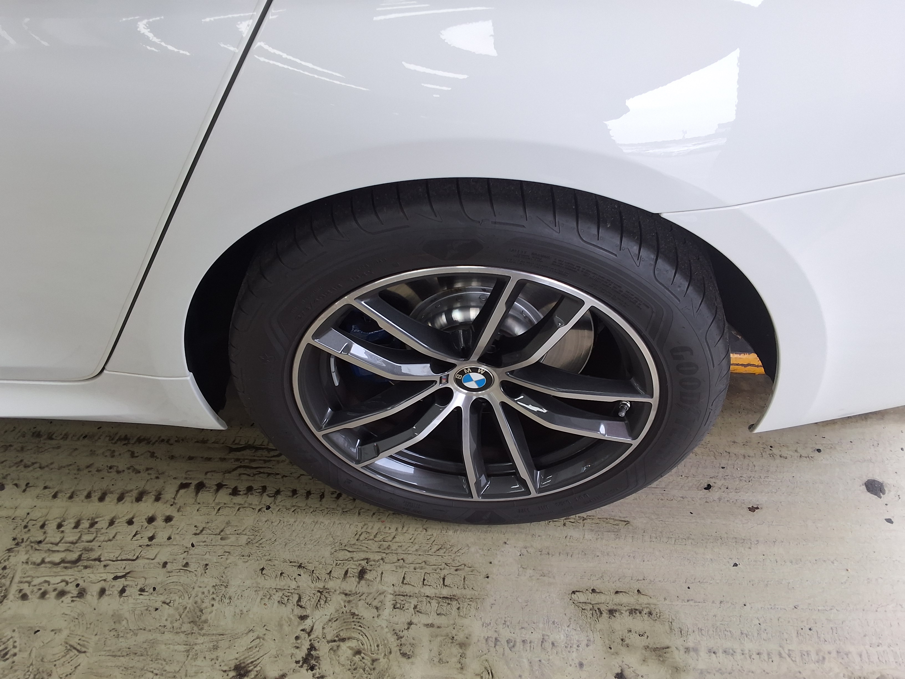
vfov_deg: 49.7
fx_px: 732
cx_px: 452
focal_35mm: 28
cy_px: 340
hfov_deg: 63.4
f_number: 1.9
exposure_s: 1/120
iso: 50
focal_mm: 2.91
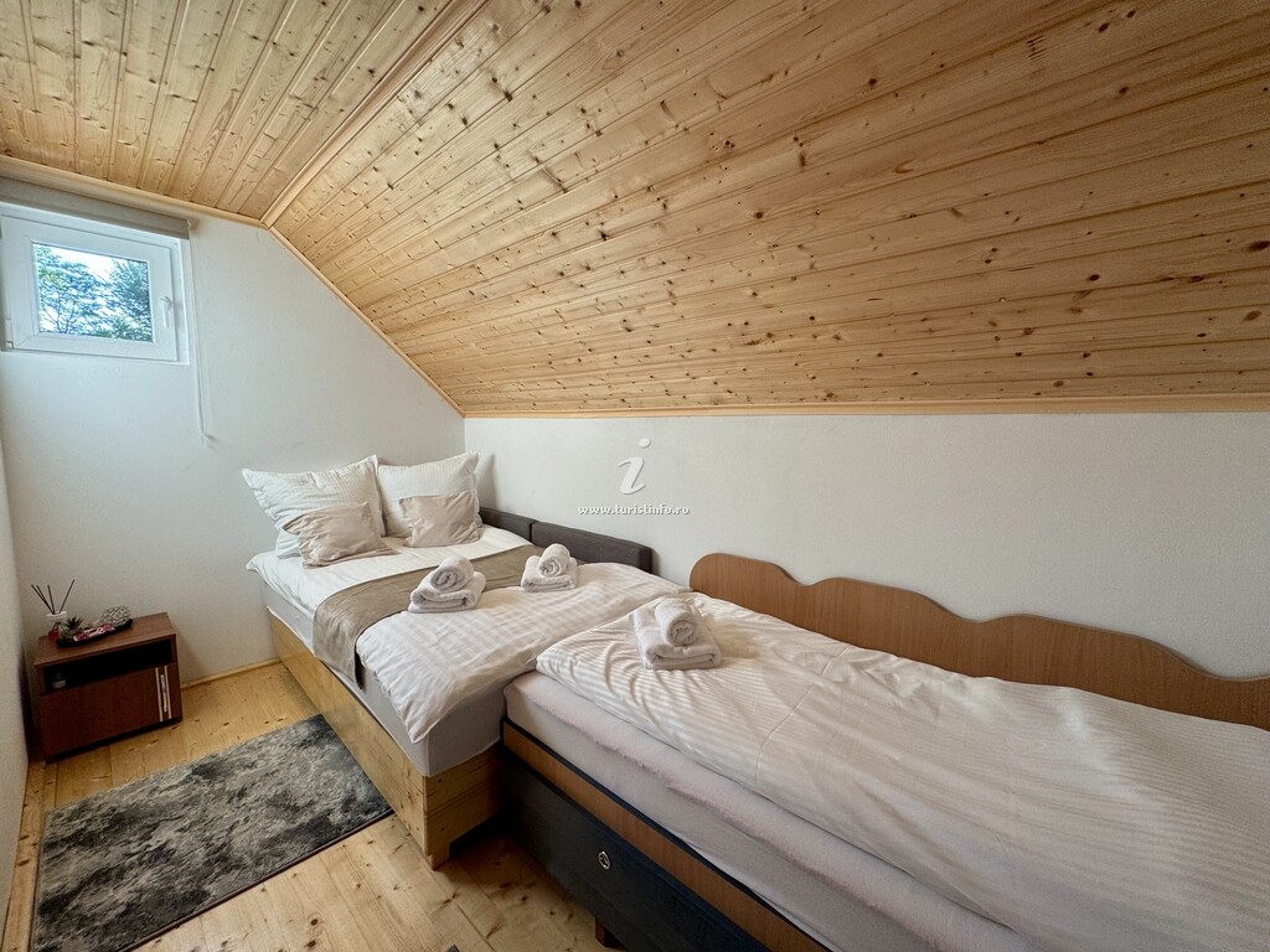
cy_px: 476
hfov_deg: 102.1
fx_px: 514
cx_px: 635
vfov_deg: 85.7
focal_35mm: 14
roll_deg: -0.3
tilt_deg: -5.1
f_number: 2.2
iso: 125
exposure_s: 1/99
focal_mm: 2.22
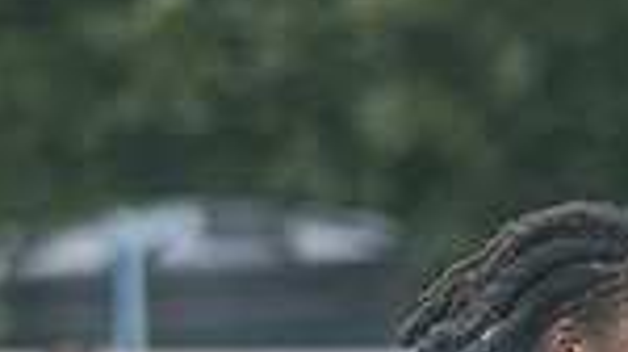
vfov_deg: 1.0
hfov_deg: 1.9
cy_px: 1104
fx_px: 19329
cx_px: 863
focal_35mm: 1162
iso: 400
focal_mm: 120
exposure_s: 1/1250
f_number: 2.8
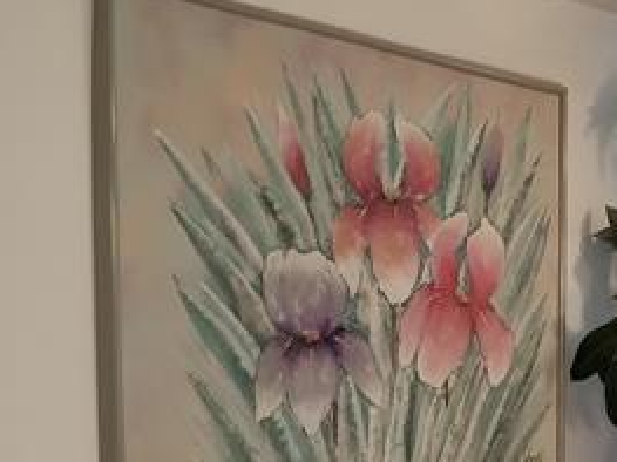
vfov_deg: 18.0
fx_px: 1407
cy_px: 509
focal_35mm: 79
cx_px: 899
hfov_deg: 21.2
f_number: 1.7
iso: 200
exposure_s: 1/30
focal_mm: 4.25
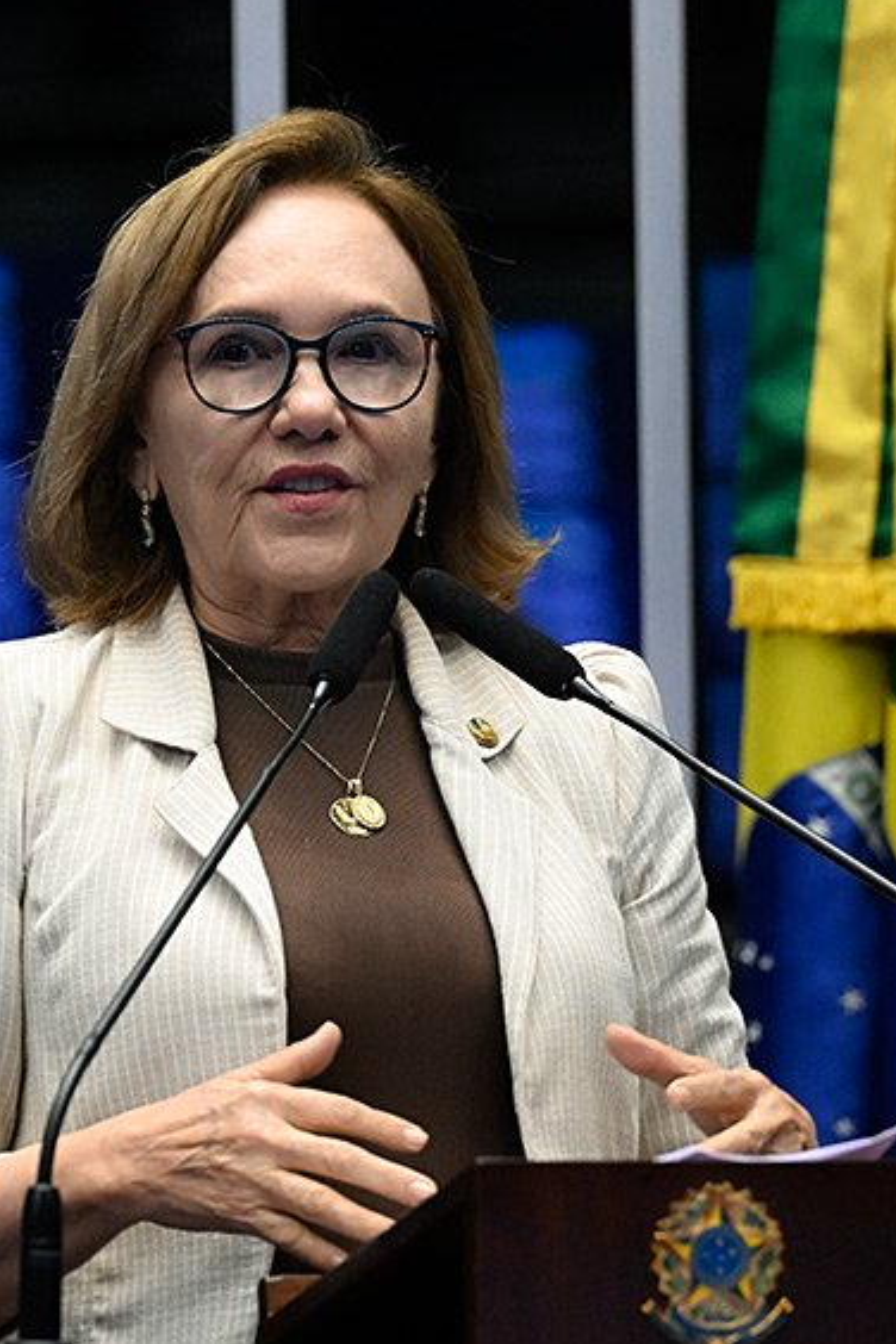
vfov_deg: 8.2
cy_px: 667
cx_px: 565
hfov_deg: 5.5
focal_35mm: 251
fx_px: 9370
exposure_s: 1/200
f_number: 4
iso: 5000
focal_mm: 165
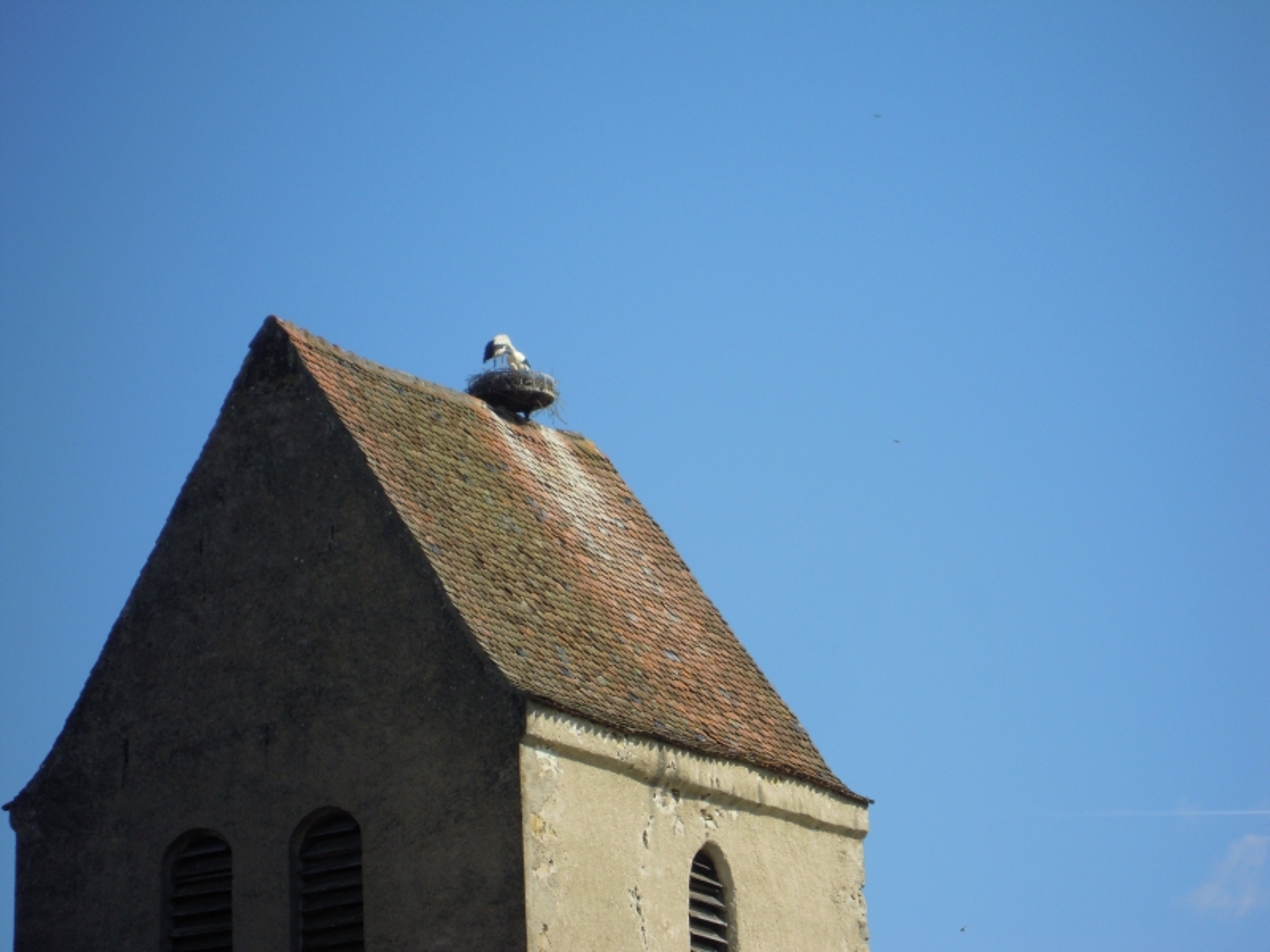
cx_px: 635
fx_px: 5136
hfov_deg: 14.1
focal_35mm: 140
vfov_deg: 10.6
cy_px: 476
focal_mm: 25
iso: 100
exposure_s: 1/400
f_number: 6.6
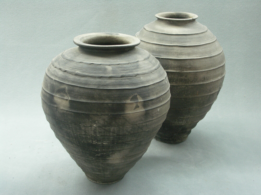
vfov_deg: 29.1
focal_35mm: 50
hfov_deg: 38.2
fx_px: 377
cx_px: 130
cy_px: 98
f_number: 3.2
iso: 200
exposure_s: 1.6
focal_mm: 13.1
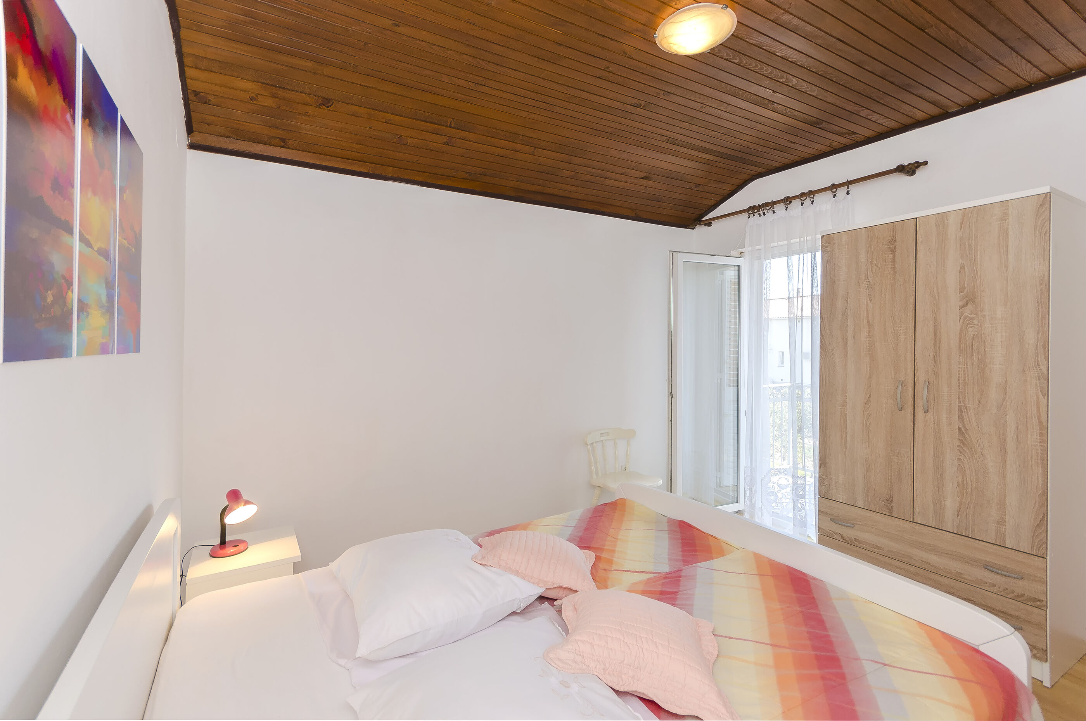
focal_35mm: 15
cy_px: 360
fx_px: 452
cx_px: 543
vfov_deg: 77.2
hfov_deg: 100.5
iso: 250
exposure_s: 1/50
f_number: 7.1
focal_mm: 10
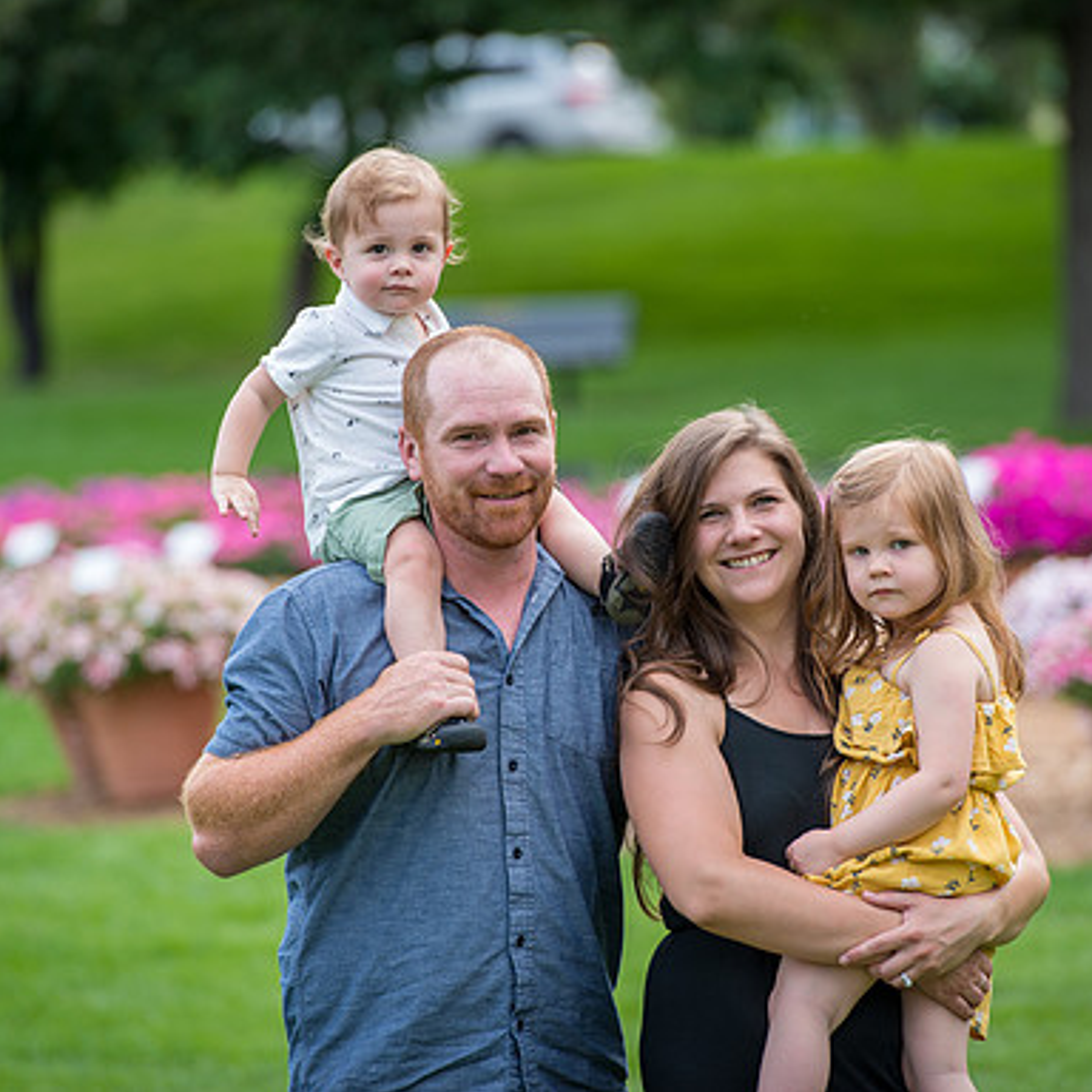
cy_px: 545
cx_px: 634
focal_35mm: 257
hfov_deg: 6.8
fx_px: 9172
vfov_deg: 6.8
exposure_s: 1/250
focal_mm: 200
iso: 200
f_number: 4.5
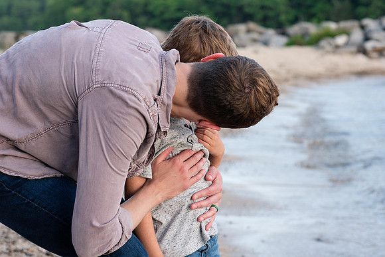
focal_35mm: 85
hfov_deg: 23.9
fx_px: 909
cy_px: 128
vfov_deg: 16.1
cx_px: 192
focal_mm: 85
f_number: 5.6
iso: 500
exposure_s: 1/320
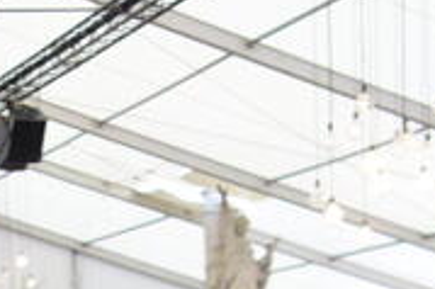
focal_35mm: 136
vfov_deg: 9.1
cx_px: -66
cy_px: 670
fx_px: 1642
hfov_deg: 14.7
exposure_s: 1/40
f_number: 1.8
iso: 125
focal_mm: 10.4
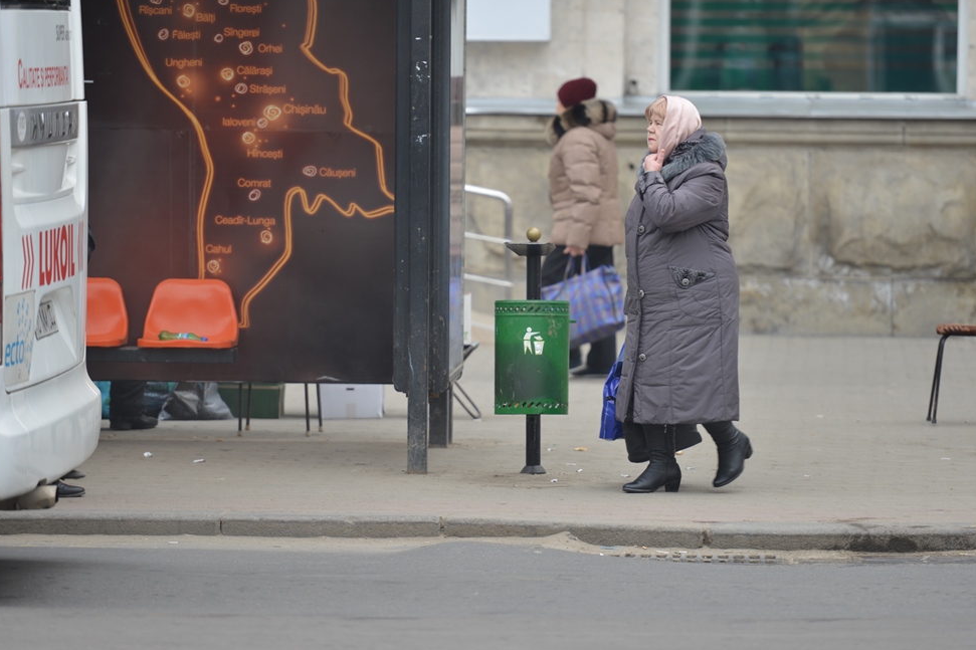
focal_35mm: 211
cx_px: 504
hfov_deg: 9.8
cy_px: 337
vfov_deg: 6.5
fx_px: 5719
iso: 100
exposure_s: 1/125
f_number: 2.8
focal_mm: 200
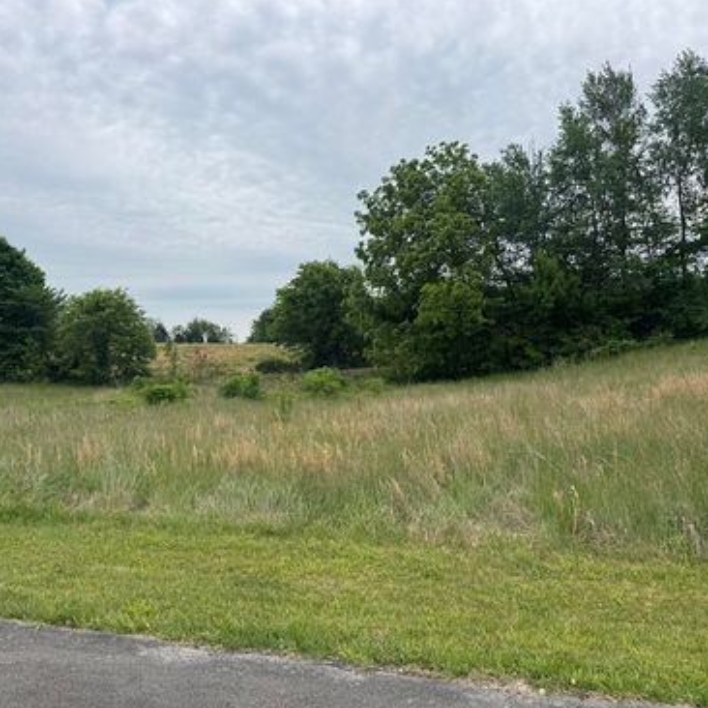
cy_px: 359
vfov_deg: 55.6
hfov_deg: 55.6
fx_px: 671
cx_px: 352
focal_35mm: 29
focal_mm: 6.76
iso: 80
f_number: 1.78
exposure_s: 1/2833
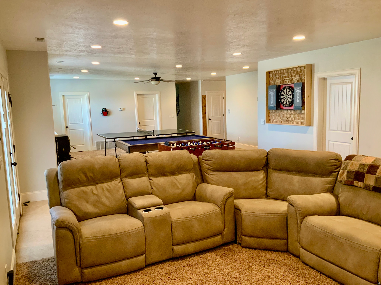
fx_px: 319
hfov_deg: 61.7
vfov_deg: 48.2
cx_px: 190
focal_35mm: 29
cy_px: 142
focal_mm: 3
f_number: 1.8
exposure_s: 1/60
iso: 250
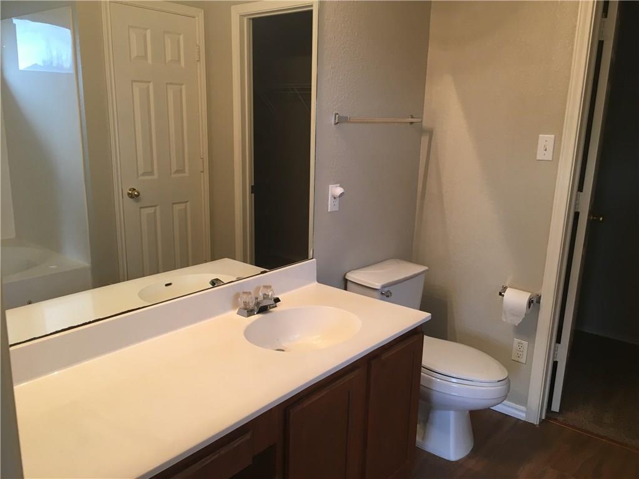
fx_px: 535
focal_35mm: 29
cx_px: 320
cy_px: 240
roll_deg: -2.0
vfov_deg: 48.2
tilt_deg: -12.8
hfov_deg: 61.7
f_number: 2.2
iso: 50
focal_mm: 4.15
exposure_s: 1/30
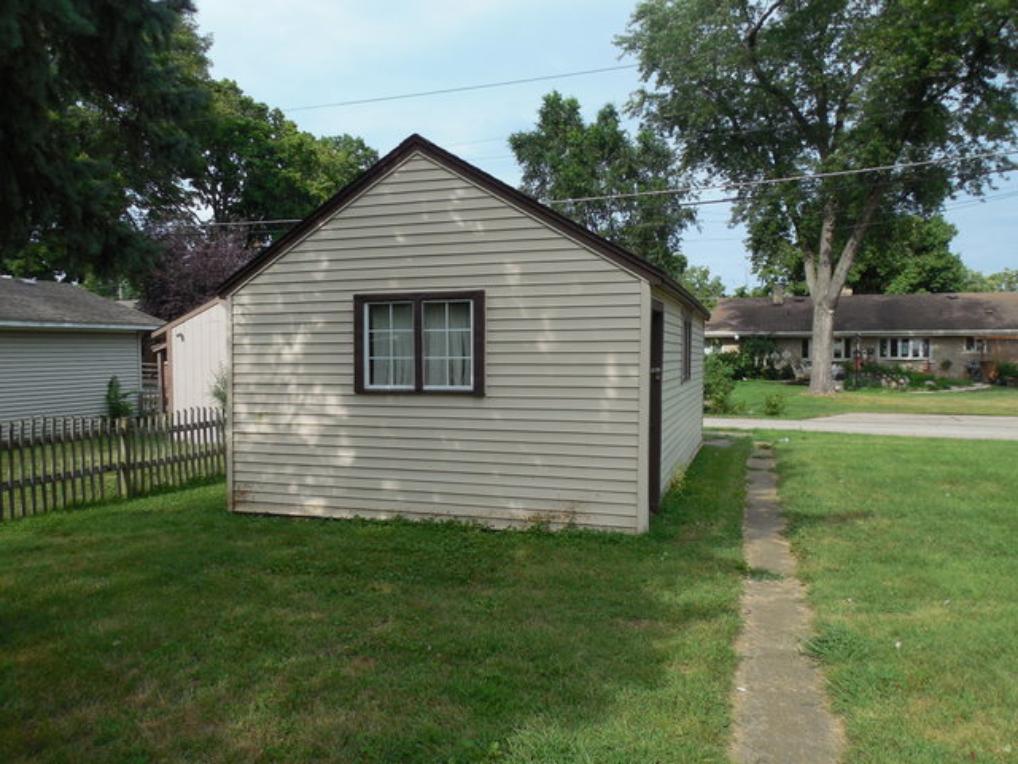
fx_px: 735
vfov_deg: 54.9
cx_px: 509
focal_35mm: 25
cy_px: 382
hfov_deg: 69.4
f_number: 3.3
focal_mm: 4.5
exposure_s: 1/1000
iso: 125
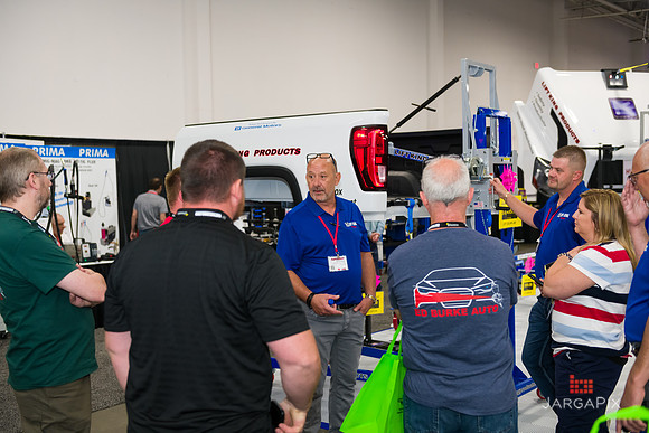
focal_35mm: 40
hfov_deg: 48.4
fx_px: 721
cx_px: 324
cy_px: 216
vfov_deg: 33.4
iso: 1000
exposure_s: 1/125
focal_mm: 40
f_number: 3.2
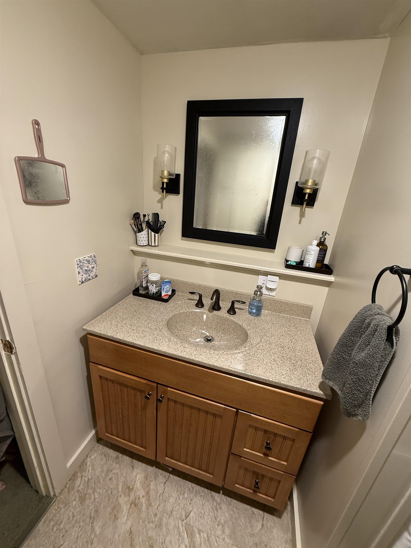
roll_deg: -4.7
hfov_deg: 85.7
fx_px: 222
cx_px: 206
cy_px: 274
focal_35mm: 14
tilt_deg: -19.0
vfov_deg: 102.1
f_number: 2.2
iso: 250
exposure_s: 1/60
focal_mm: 2.22
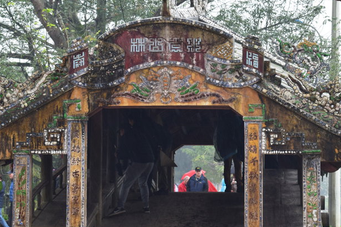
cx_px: 164
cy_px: 135
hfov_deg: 12.7
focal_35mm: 162
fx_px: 1534
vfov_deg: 8.5
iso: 400
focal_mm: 55
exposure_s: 1/50
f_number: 8
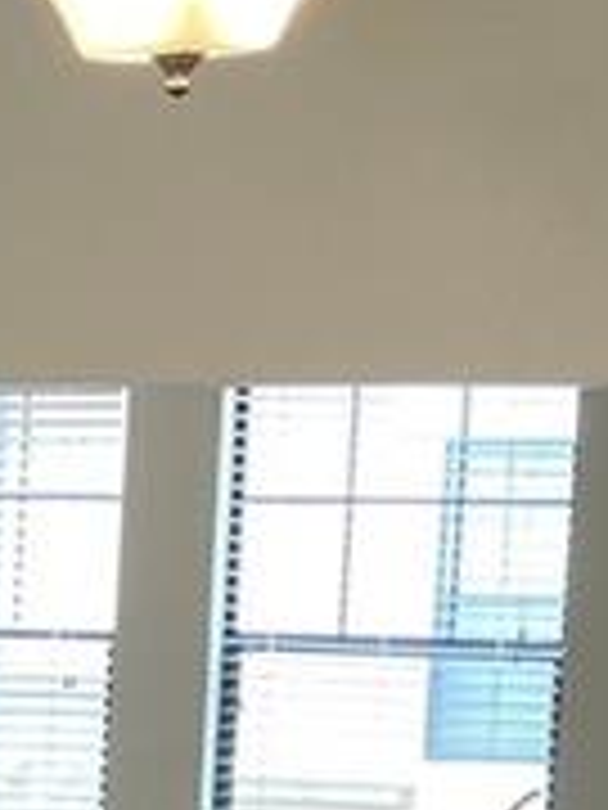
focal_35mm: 167
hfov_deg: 8.0
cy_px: 1012
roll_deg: -0.8
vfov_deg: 11.6
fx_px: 3911
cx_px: -986
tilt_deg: -6.7
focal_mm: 5.1
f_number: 1.6
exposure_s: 1/120
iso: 100
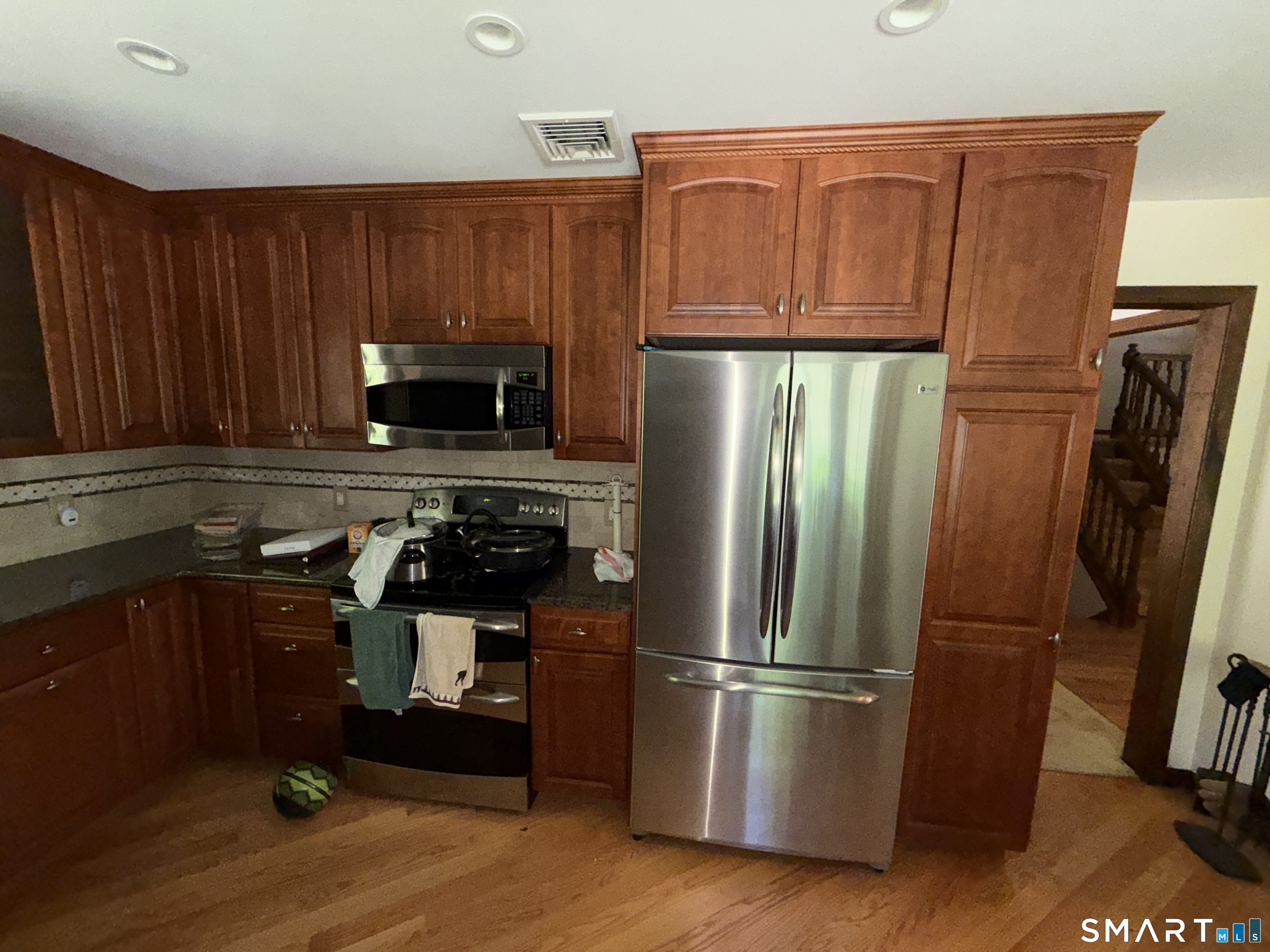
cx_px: 635
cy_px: 476
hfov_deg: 102.1
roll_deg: -0.6
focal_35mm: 14
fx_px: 514
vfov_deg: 85.7
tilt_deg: -8.2
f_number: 2.2
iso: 250
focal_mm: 2.22
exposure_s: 1/60
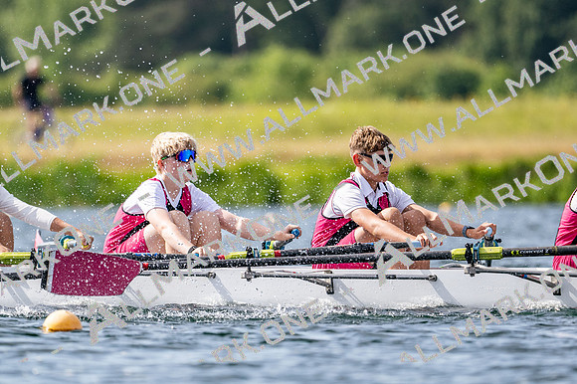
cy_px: 192
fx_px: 9611
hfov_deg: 3.4
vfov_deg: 2.3
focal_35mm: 600
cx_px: 288
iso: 250
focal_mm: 400
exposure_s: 1/2500
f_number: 4.5
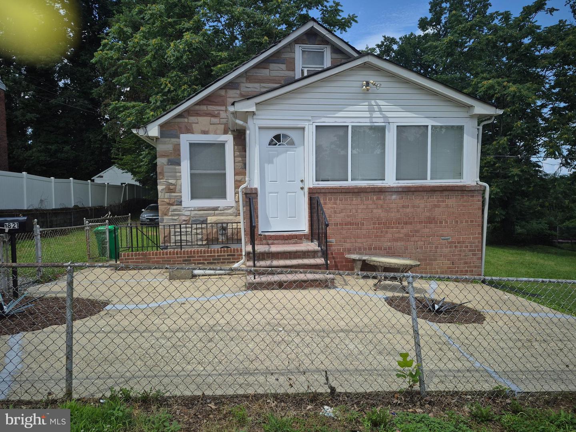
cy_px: 216
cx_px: 288
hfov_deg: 73.9
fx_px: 383
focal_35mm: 23
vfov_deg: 58.9
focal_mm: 5.4
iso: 25
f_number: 1.8
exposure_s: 1/900
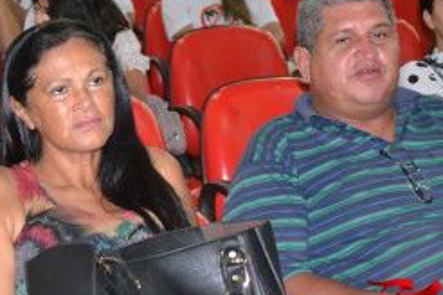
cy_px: 100
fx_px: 1427
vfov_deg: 11.8
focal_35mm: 116
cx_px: 164
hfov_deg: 17.6
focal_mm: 38
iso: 3200
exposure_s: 1/60
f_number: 4.5
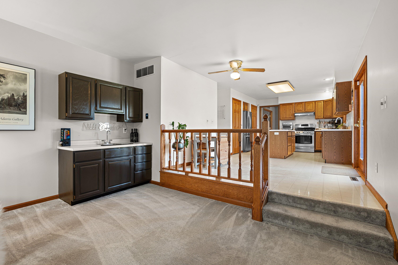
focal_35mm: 16
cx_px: 199
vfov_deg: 73.7
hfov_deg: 96.7
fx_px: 177
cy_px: 132
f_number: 7.1
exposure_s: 1/2
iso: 400
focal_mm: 16
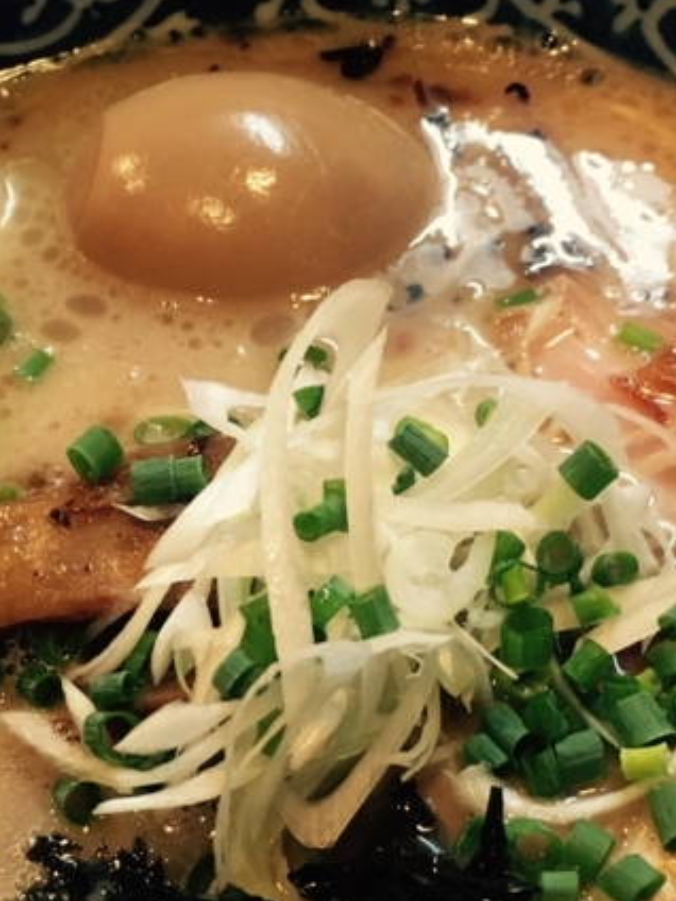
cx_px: 270
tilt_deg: -58.7
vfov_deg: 27.5
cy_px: 642
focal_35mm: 70
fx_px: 1823
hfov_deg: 21.0
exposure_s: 1/33
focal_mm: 4.15
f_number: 2.2
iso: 160
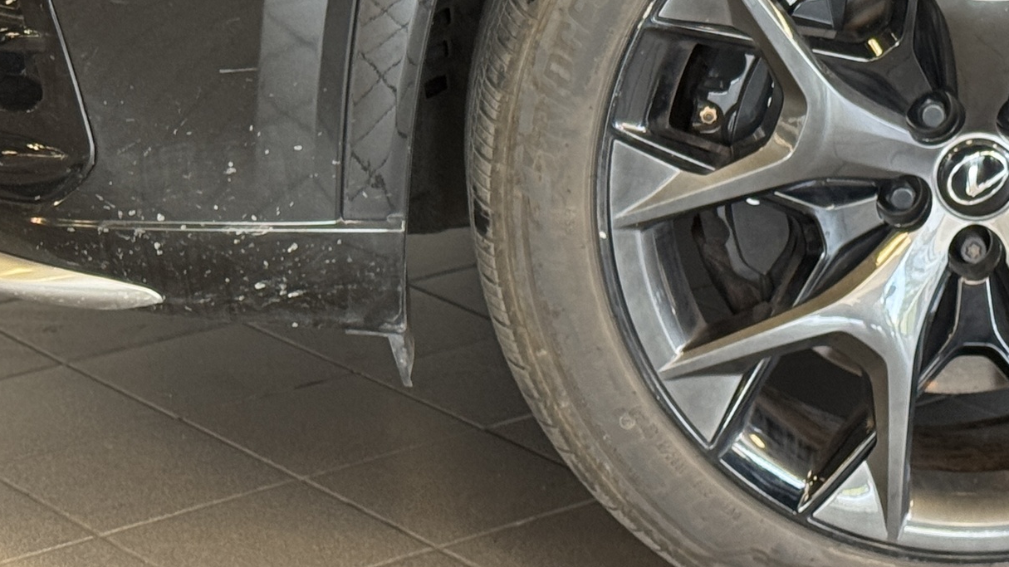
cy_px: -148
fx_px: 3317
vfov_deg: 9.6
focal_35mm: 124
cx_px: 639
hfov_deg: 17.3
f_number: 1.78
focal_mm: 6.76
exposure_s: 1/60
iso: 200
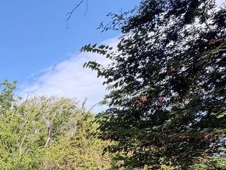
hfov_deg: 35.0
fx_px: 242
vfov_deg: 30.9
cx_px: -67
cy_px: 217
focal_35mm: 37
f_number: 2.2
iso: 50
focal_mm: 2.22
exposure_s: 1/338
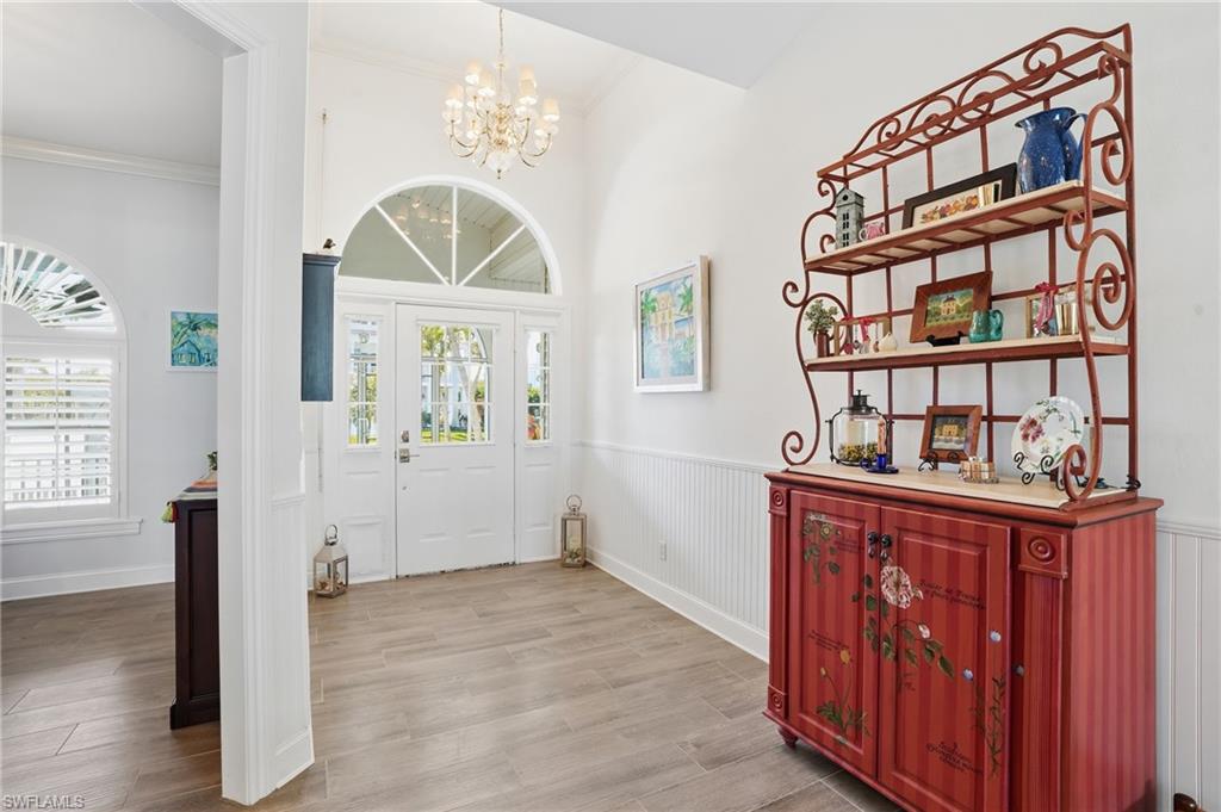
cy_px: 406
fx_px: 542
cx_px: 610
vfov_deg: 73.7
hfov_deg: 96.8
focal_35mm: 16
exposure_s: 1/25
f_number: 9
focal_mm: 16
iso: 200
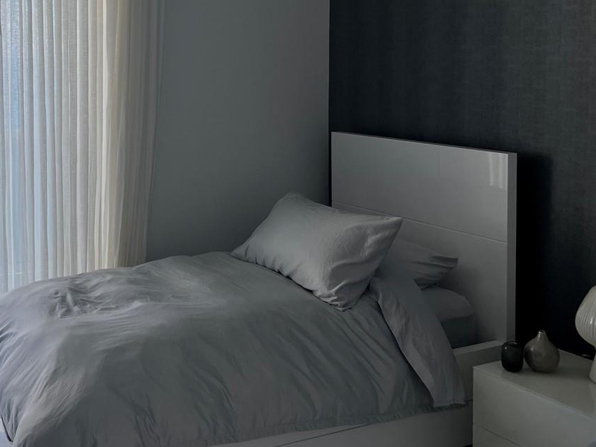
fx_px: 844
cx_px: 104
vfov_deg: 29.2
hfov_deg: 37.3
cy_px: 107
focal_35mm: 49
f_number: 1.5
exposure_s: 1/521
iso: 50
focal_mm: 5.7
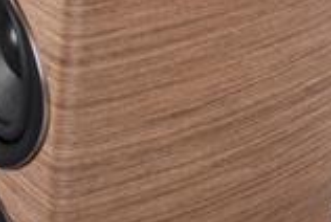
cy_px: -105
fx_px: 1391
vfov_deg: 8.9
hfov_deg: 13.0
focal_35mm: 151
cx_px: -130
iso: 50
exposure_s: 1/125
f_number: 8
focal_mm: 50
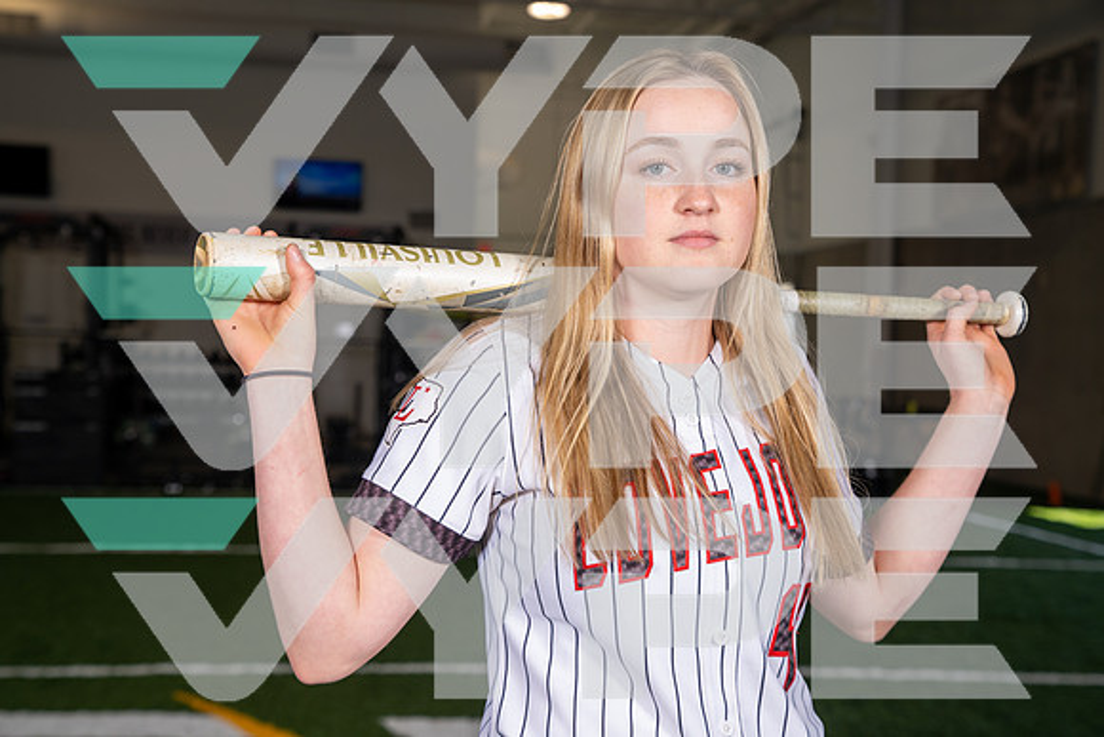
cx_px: 552
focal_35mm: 65
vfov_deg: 20.9
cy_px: 368
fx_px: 1994
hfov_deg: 31.0
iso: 200
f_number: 5.6
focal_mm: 65
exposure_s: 1/200
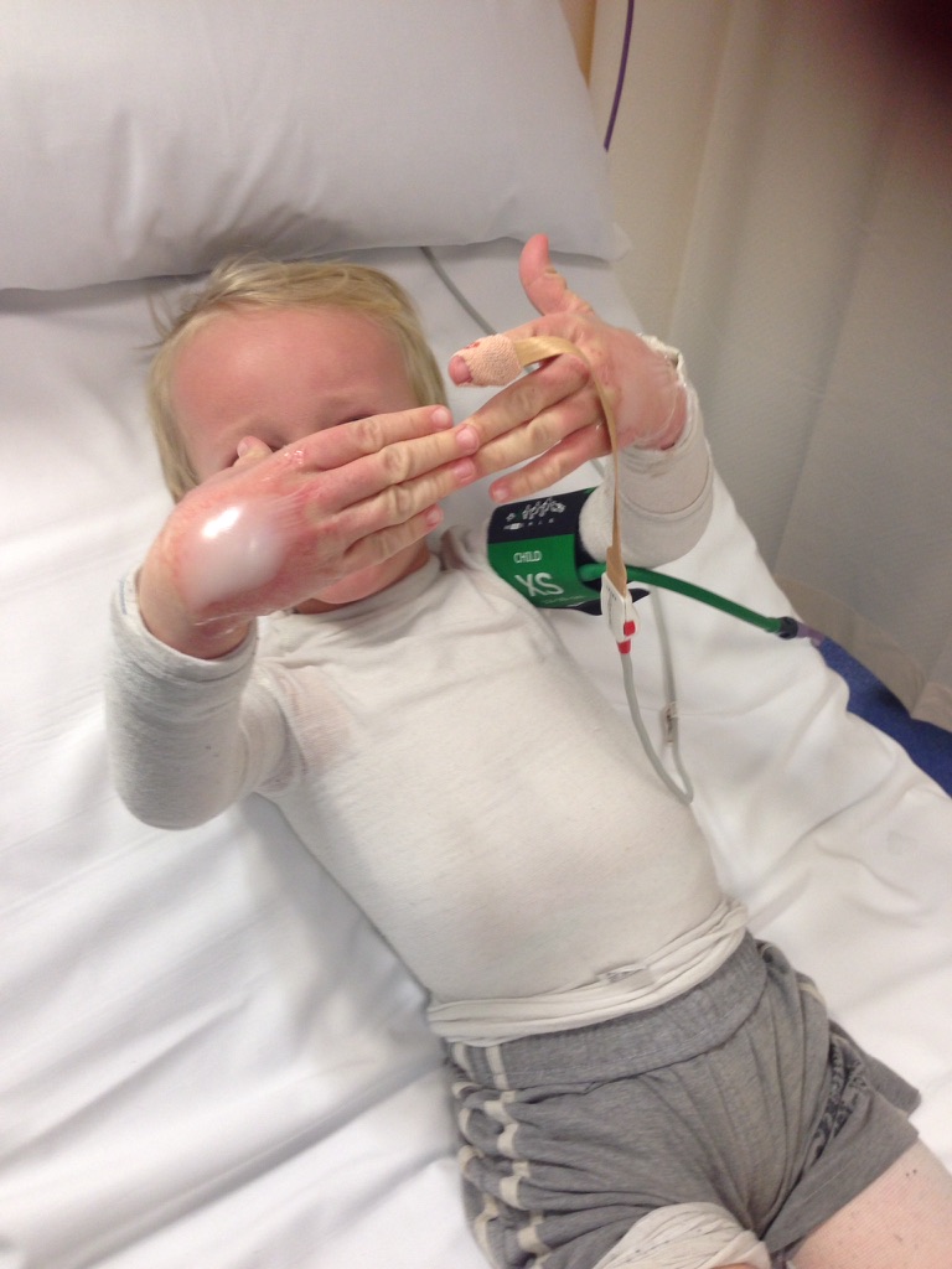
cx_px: 476
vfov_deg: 55.4
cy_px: 634
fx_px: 1210
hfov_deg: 42.9
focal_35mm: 33
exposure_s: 1/20
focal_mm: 4.12
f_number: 2.4
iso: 80
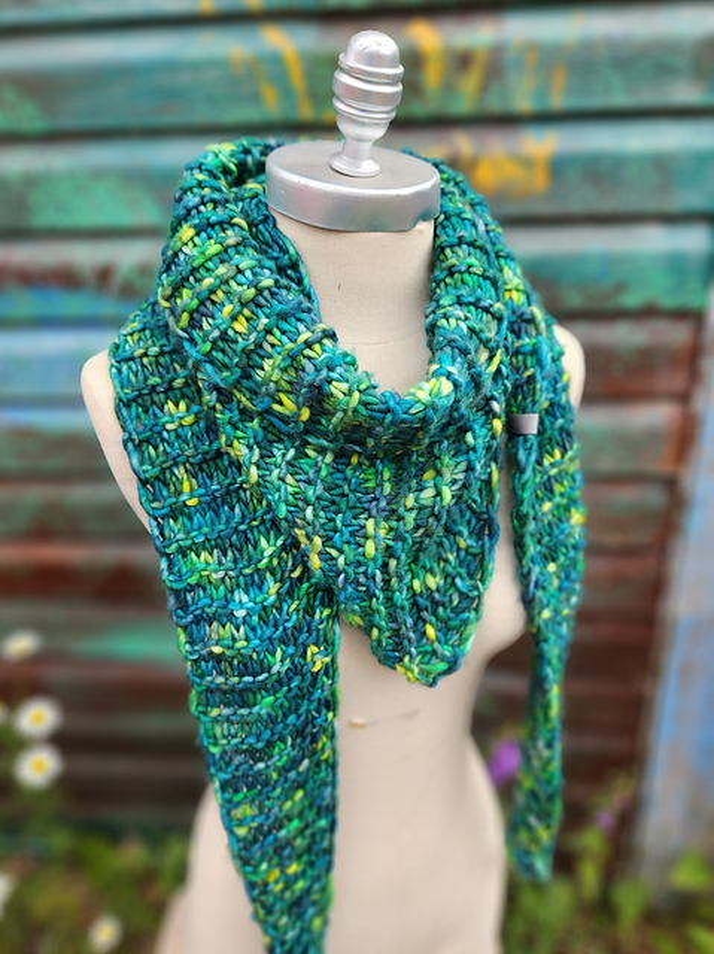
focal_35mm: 23
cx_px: 357
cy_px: 477
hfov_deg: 58.8
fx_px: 633
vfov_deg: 74.0
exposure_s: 1/361
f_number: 1.8
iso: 20
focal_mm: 5.4
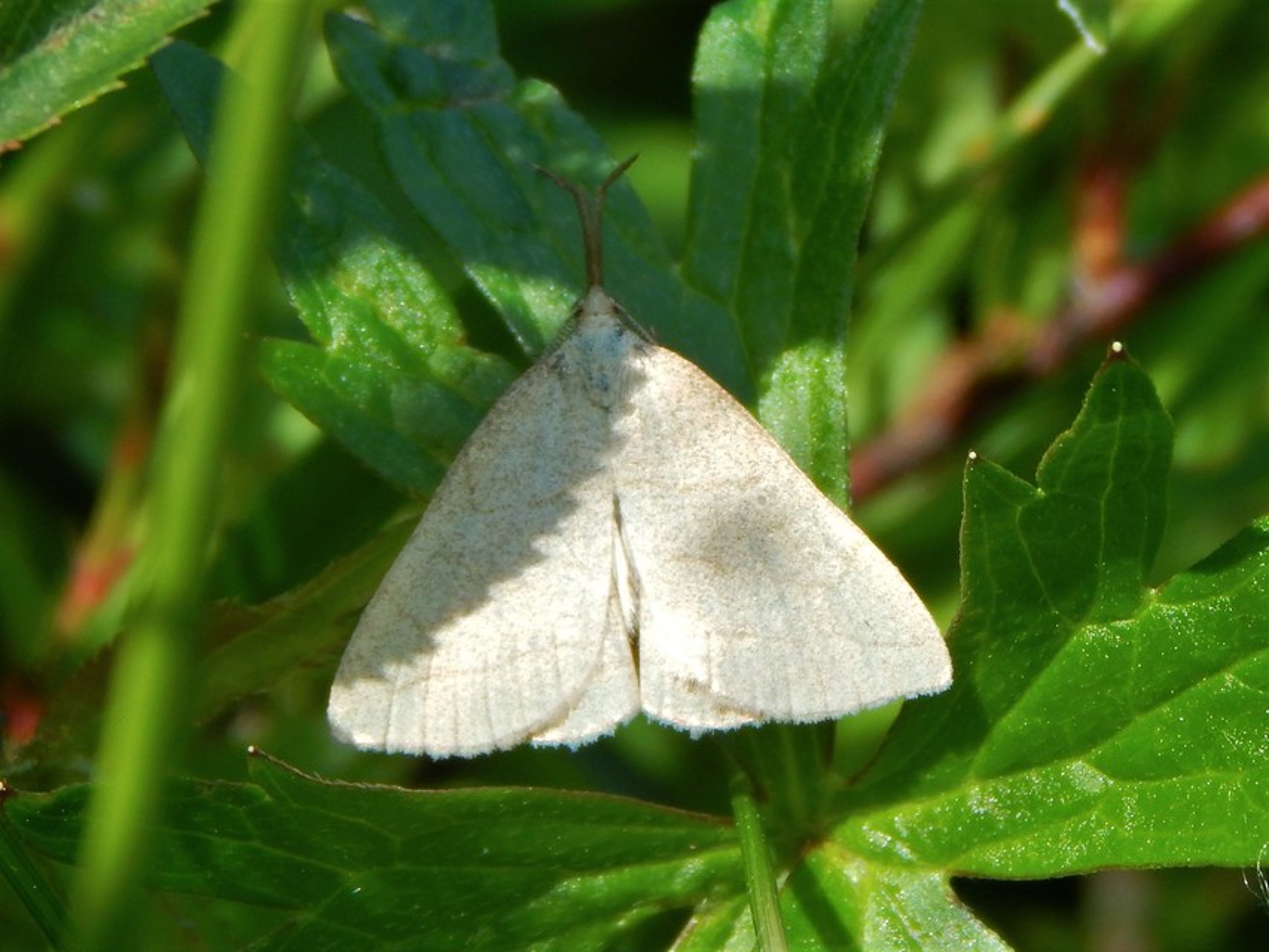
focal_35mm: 207
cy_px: 476
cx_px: 634
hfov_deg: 9.6
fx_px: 7590
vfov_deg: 7.2
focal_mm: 37.1
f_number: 5.4
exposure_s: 1/320
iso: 125
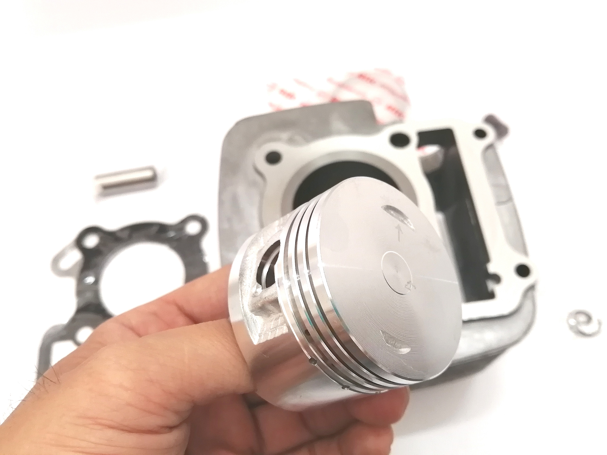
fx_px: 561
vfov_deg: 44.2
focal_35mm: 32
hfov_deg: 56.8
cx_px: 304
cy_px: 228
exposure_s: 1/33.3
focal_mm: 3.62
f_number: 1.8
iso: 125
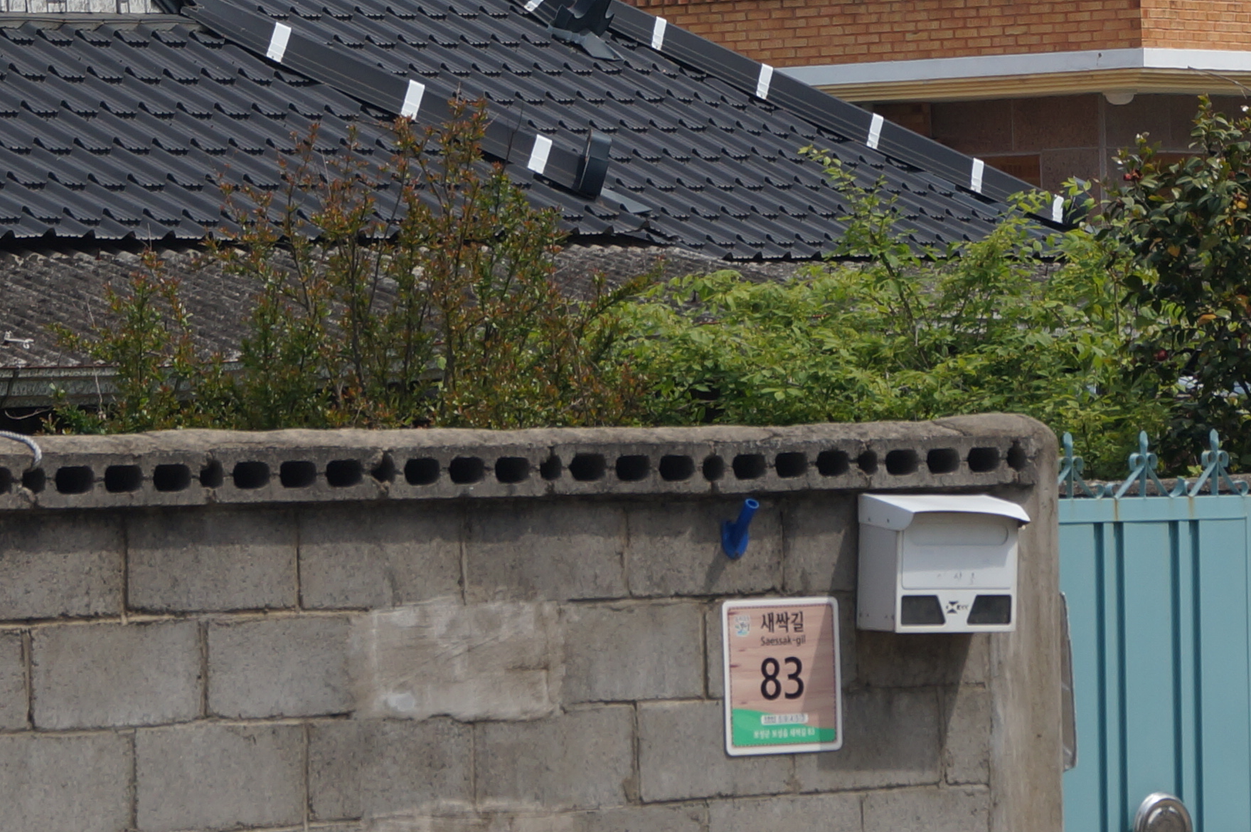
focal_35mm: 230
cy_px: 384
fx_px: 7998
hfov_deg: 8.9
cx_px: 740
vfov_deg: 6.0
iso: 100
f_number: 9
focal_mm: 55
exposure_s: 1/250
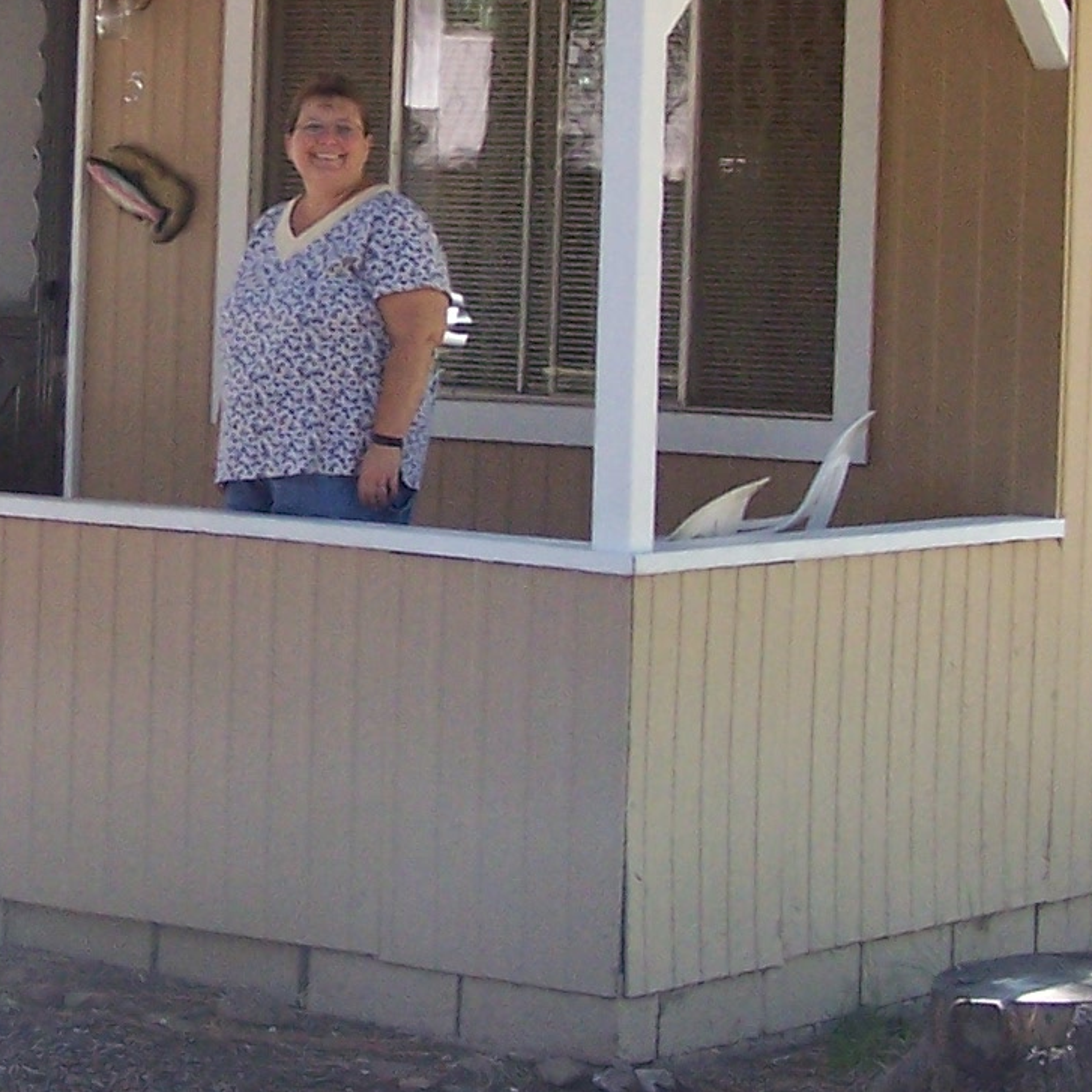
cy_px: 236
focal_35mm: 119
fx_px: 4247
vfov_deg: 14.6
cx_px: 212
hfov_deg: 14.6
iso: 140
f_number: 2.8
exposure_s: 1/250
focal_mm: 6.3
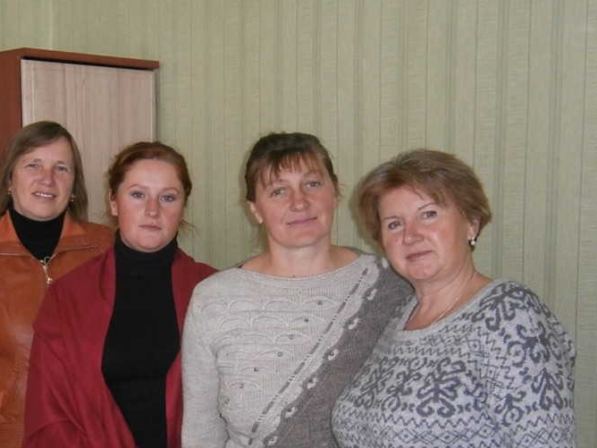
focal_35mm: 69
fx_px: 1190
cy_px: 381
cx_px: 145
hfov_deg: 27.7
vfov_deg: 21.0
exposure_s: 1/40
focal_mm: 6.4
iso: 200
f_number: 3.1
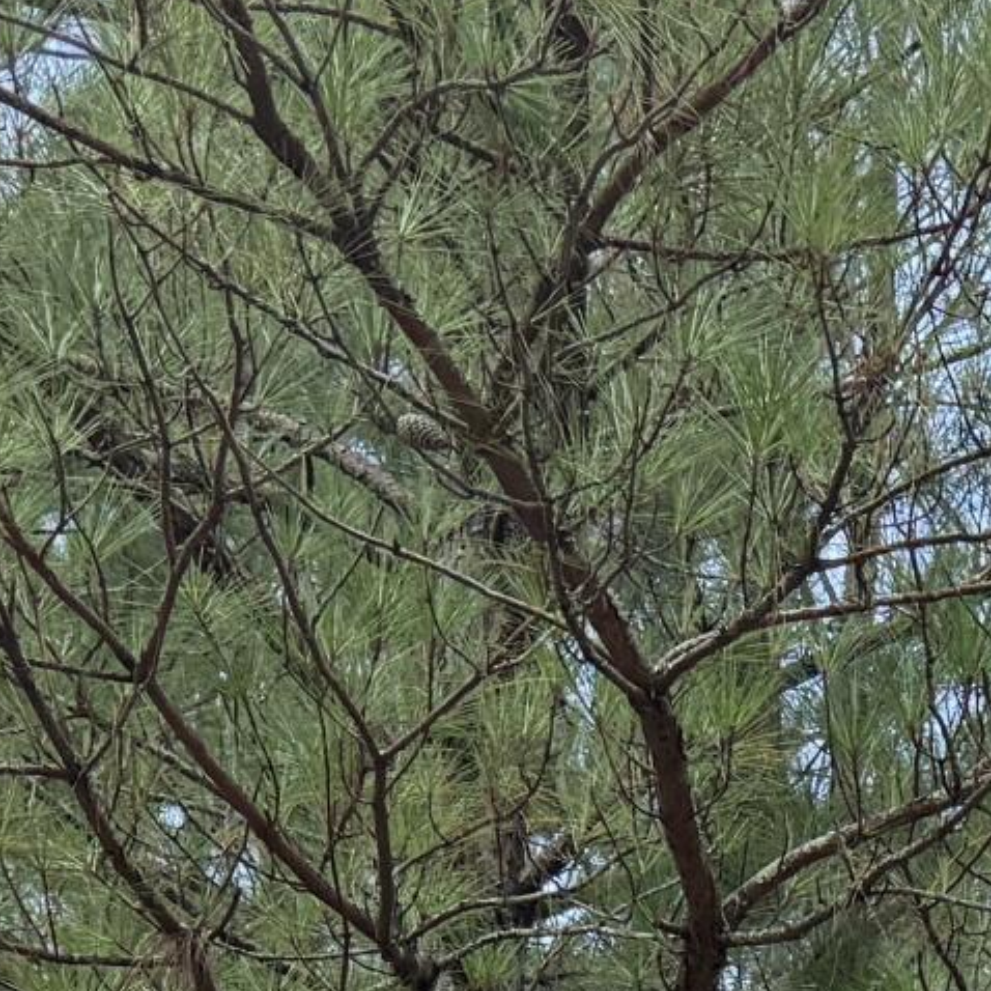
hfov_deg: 12.3
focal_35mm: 133
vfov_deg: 11.3
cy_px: 2241
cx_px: 1650
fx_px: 4308
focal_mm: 6.76
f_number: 1.78
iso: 100
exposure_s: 1/1174
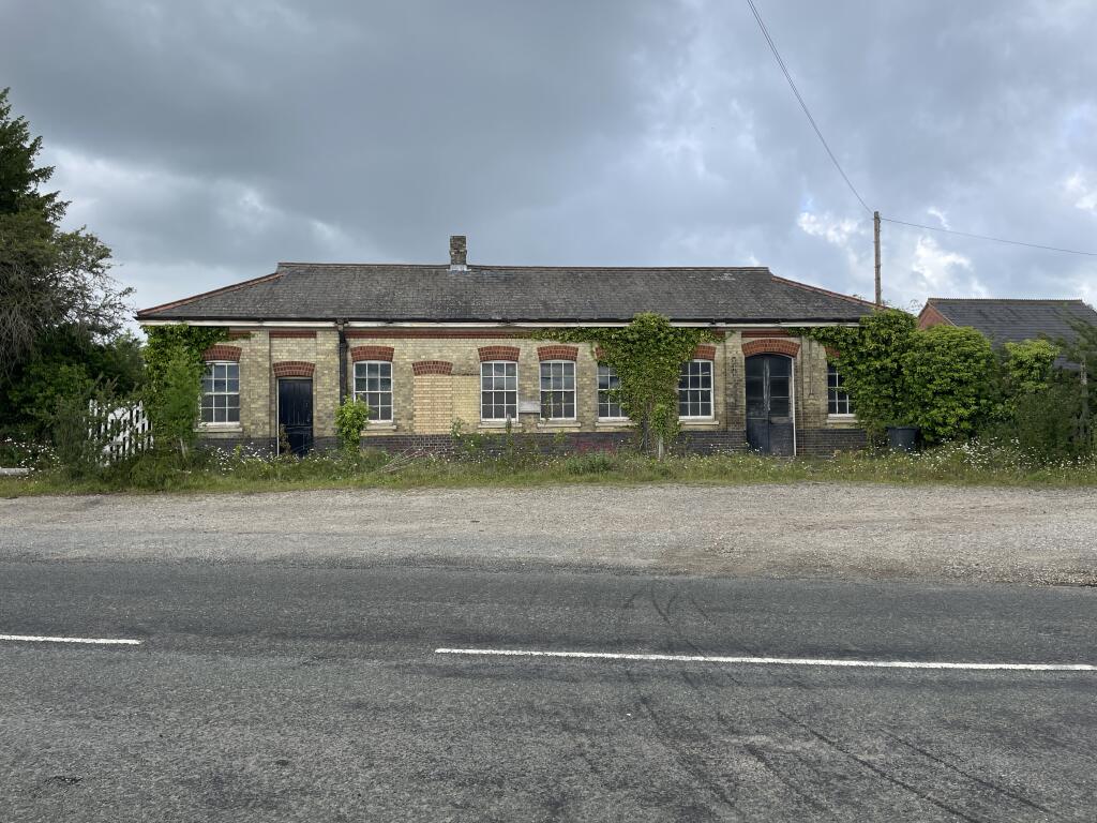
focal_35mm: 26
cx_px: 548
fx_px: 824
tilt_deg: +3.5
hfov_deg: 67.3
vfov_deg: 53.1
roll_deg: +1.0
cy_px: 412
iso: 32
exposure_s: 1/1062
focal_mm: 4.2
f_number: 1.6
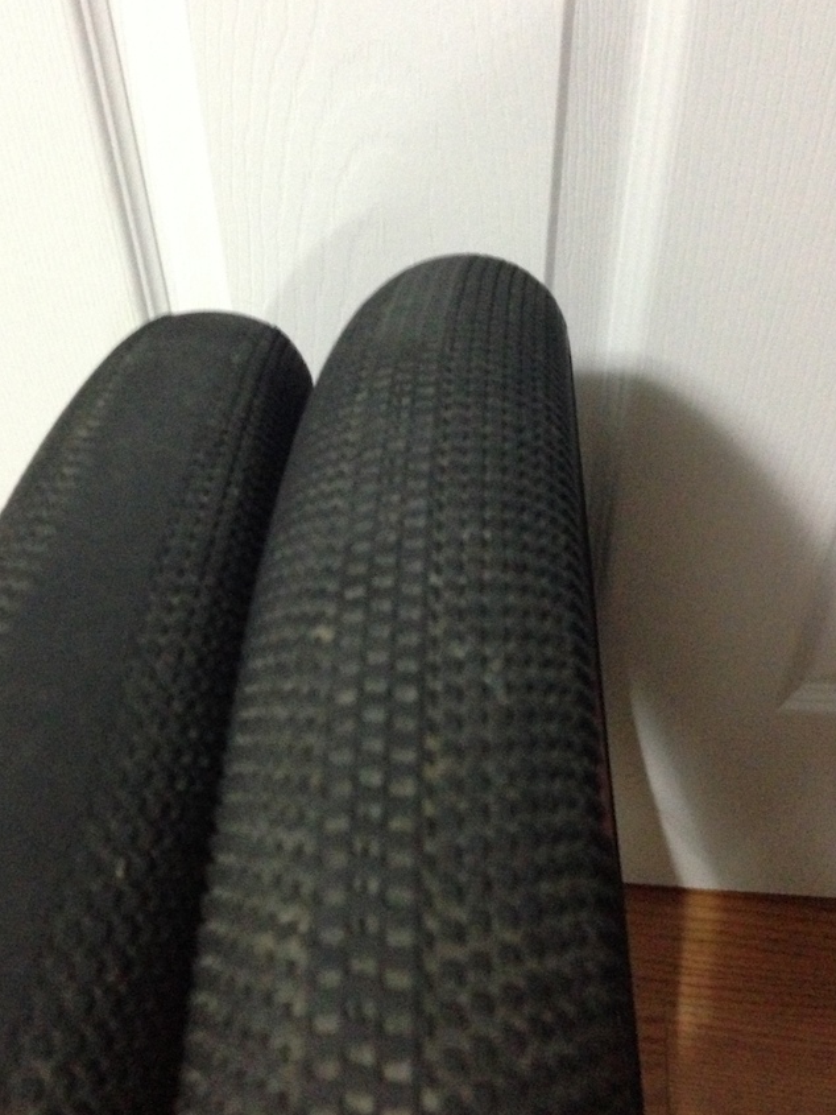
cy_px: 554
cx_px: 338
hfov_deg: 35.8
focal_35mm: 40
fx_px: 1288
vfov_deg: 46.8
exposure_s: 1/15
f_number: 2.4
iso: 800
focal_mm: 4.13
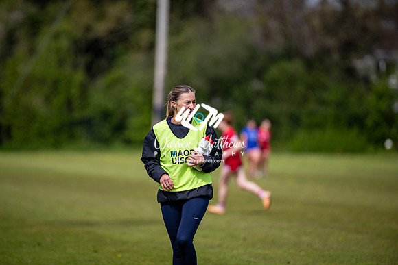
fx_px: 3317
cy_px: 132
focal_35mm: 300
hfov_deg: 6.9
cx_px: 199
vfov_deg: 4.6
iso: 180
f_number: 2.8
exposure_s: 1/4000
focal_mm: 300
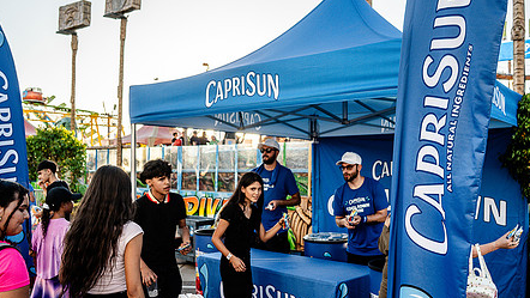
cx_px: 315
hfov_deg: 59.0
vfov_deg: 35.5
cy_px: 181
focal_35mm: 33
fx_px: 464
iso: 400
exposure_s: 1/640
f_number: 4
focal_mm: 24
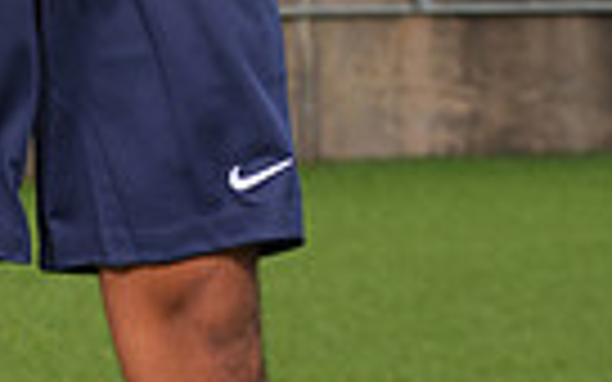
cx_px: -18
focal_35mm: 236
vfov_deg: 5.3
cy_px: -611
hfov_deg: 8.8
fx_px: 3936
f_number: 7.1
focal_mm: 70
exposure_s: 1/200
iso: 80
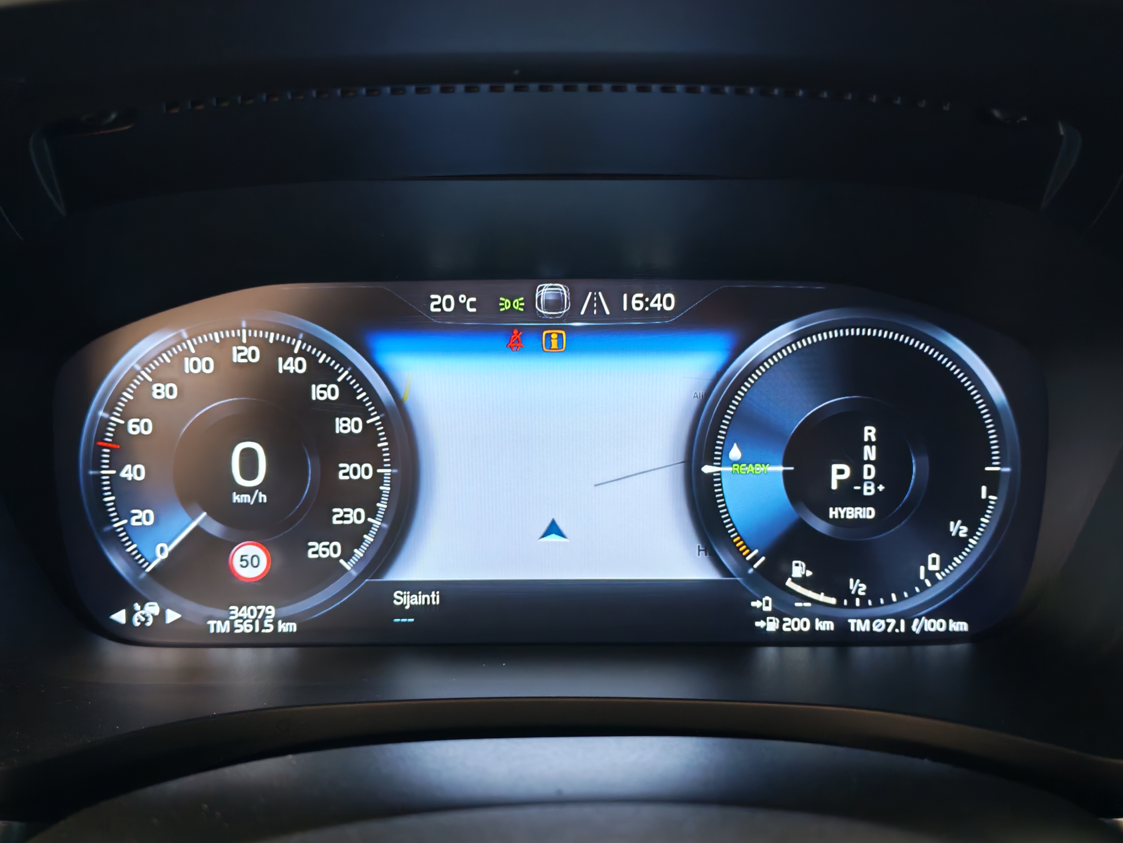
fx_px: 1200
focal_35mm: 37
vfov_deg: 38.7
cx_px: 555
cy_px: 438
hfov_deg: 50.1
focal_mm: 6.12
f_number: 1.9
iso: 500
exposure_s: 1/100
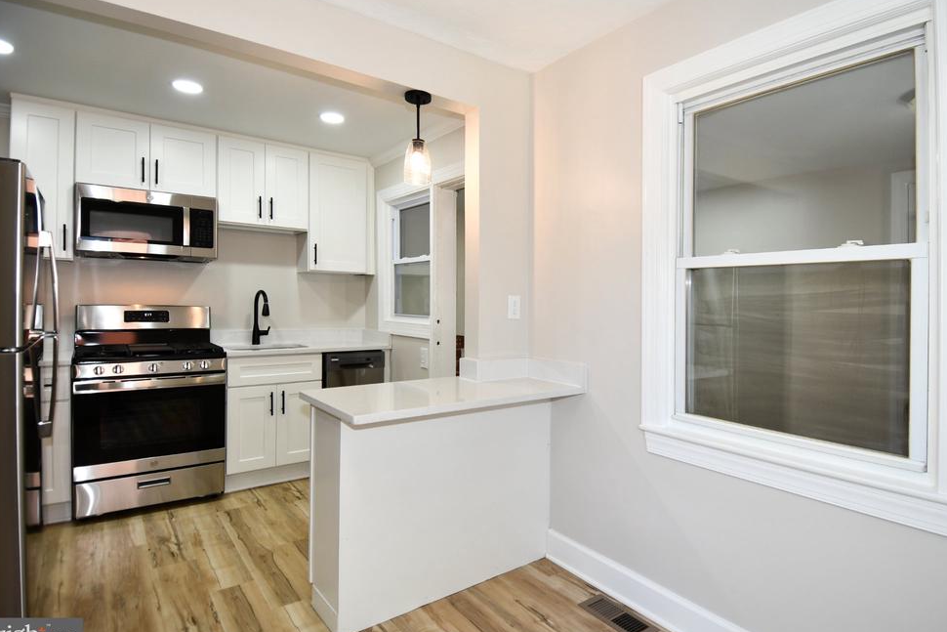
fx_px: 500
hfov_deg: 86.9
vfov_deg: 64.6
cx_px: 474
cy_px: 320
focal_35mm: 19
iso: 200
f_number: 4
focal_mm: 12
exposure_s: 1/60
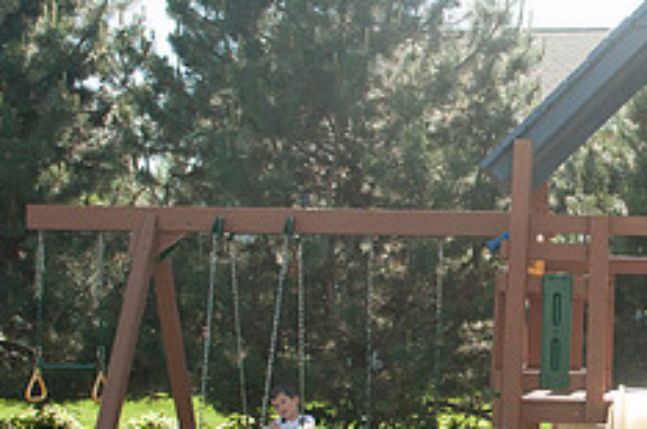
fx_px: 1202
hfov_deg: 28.0
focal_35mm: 67
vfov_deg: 19.9
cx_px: 672
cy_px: 372
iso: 400
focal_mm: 18
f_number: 5
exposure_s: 1/2000
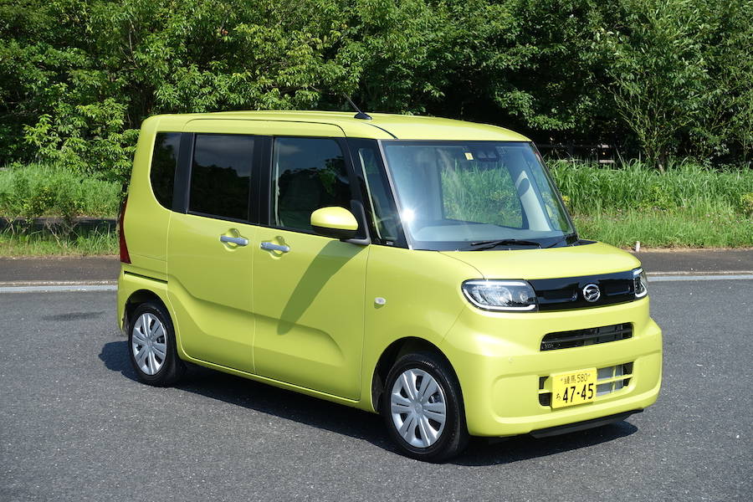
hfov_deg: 31.4
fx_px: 1339
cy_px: 251
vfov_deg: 21.2
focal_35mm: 64
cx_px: 376
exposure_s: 1/400
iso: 125
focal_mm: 23.53
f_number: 5.6
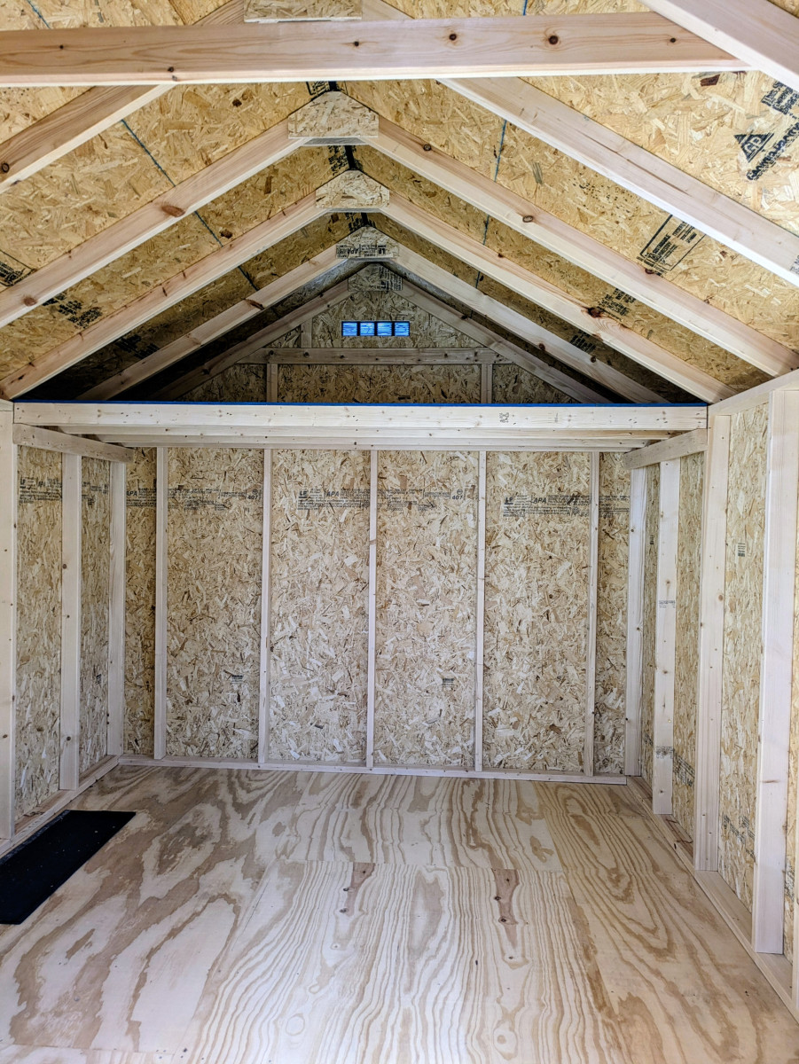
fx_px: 769
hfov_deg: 54.9
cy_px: 532
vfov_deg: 69.4
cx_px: 400
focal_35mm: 25
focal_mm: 5.43
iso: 108
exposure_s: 1/60
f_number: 1.89
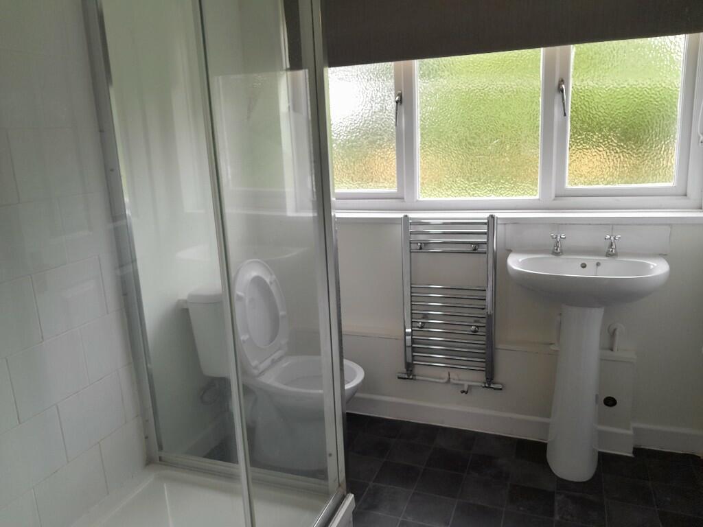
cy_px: 264
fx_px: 548
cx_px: 352
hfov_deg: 65.3
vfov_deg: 51.4
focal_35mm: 27
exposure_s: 1/50
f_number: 1.8
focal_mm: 4
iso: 64
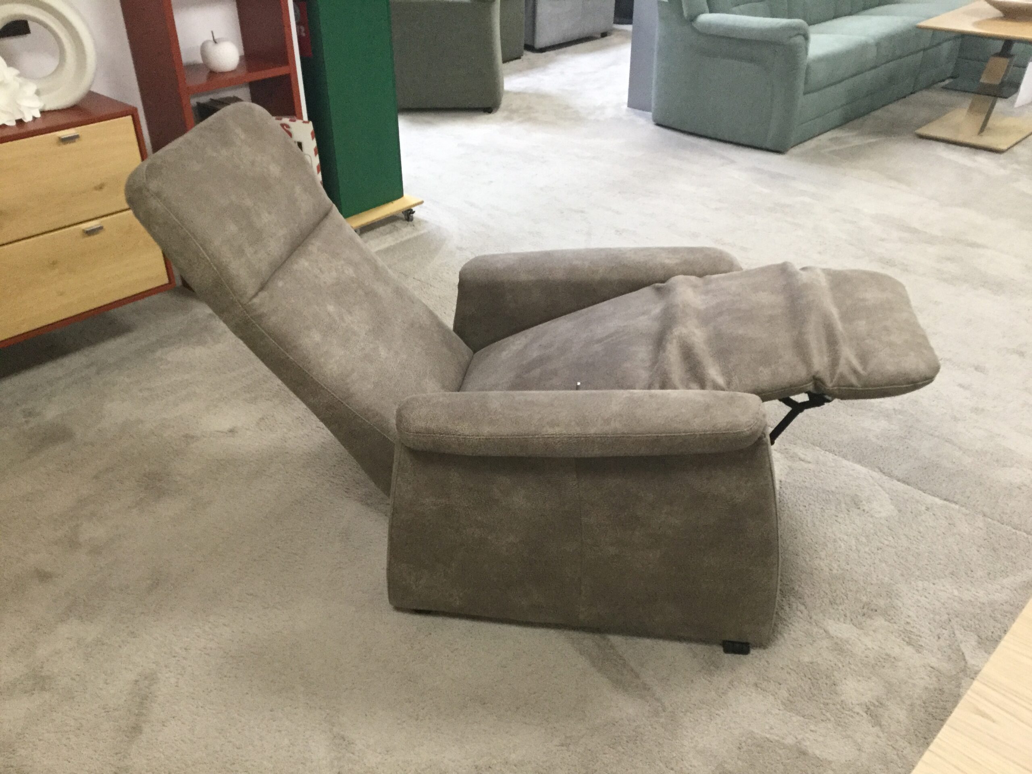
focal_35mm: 31
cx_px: 516
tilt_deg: -32.1
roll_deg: -0.5
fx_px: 924
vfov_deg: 45.4
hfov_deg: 58.4
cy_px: 387
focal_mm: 3.3
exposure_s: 1/33
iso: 200
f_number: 2.4
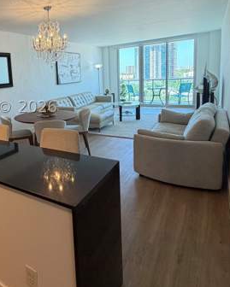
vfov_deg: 65.0
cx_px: 37
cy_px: 107
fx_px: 221
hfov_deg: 50.6
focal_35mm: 26
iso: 160
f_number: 2.2
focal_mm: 2.22
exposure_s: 1/120
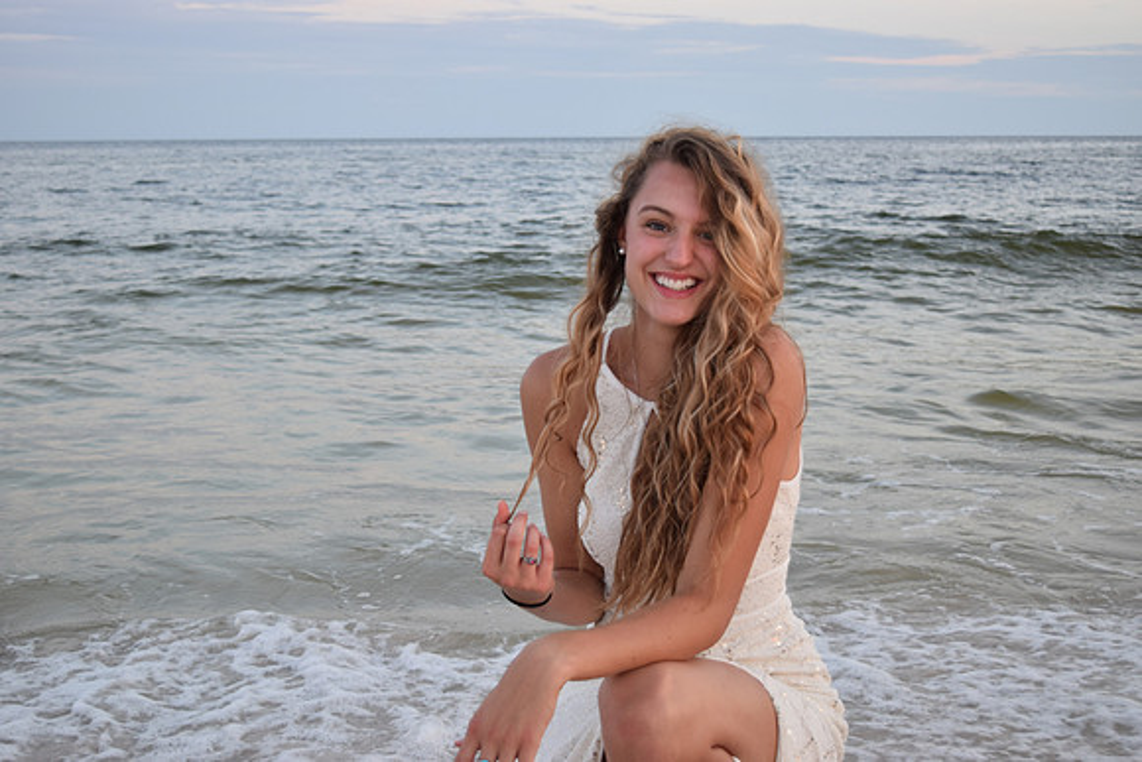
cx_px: 571
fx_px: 1618
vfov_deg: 26.5
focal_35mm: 51
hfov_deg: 38.9
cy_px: 381
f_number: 4.5
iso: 400
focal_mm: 34
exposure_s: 1/80
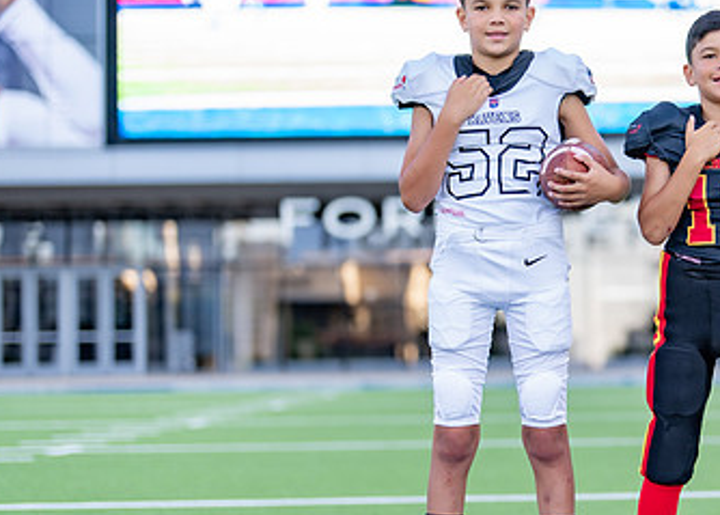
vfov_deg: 14.6
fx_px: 2005
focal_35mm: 98
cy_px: 282
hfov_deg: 20.0
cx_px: 629
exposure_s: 1/640
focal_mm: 50
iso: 100
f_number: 1.2
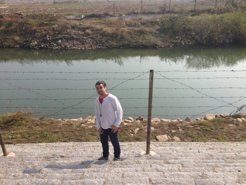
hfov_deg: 55.4
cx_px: 123
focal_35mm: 33
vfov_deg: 42.9
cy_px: 92
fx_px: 235
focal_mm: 4.13
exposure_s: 1/1205
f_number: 2.4
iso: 50
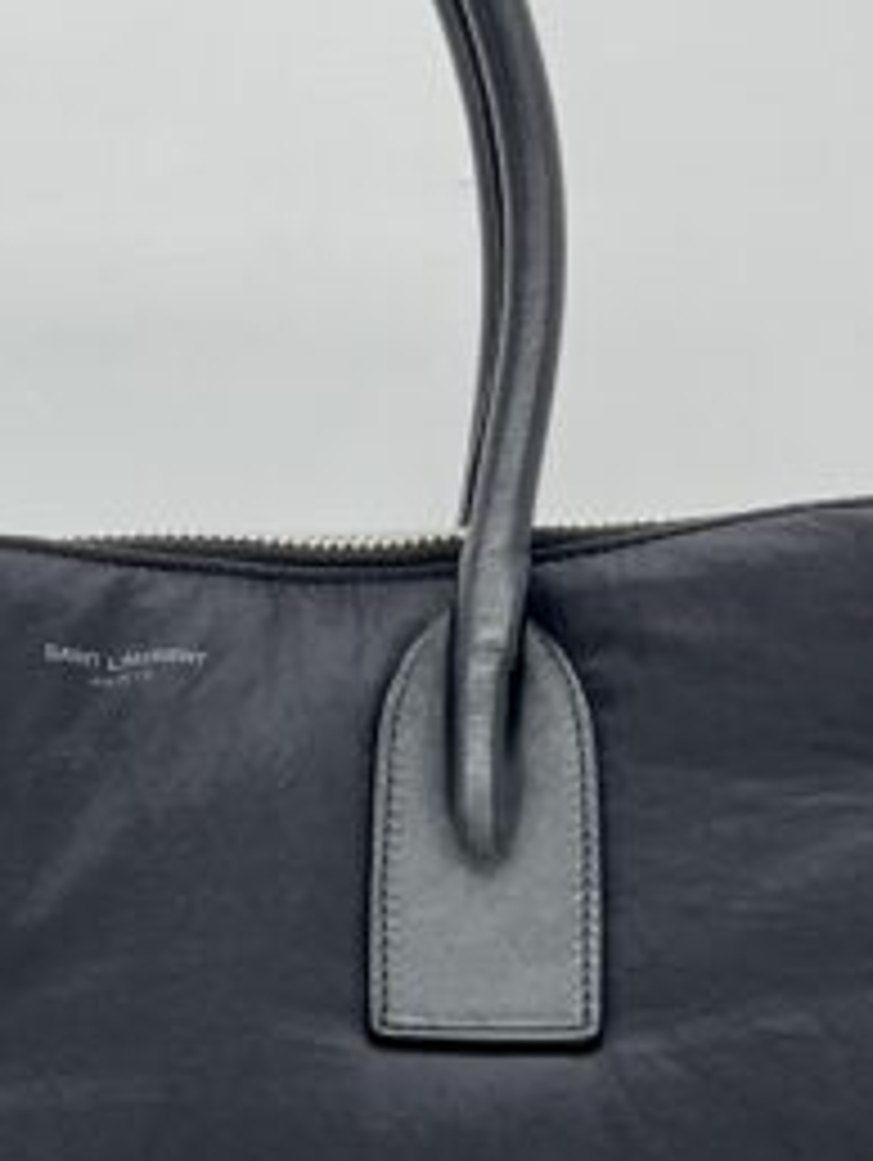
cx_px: 135
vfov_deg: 18.5
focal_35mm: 103
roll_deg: +0.3
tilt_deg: -11.2
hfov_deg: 14.3
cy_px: 1184
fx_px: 3458
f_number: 1.5
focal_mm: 5.7
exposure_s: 1/127
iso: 32
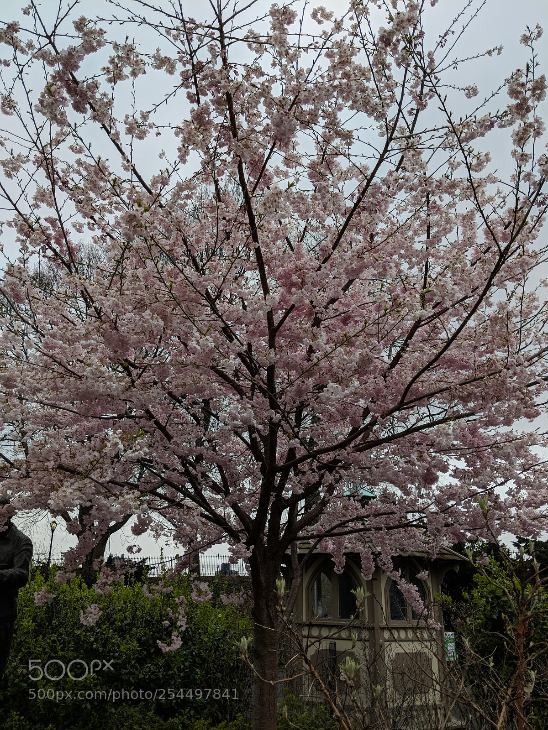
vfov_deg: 65.3
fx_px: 570
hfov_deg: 51.4
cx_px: 274
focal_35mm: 27
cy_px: 365
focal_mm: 4.44
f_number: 1.8
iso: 51
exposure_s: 1/935
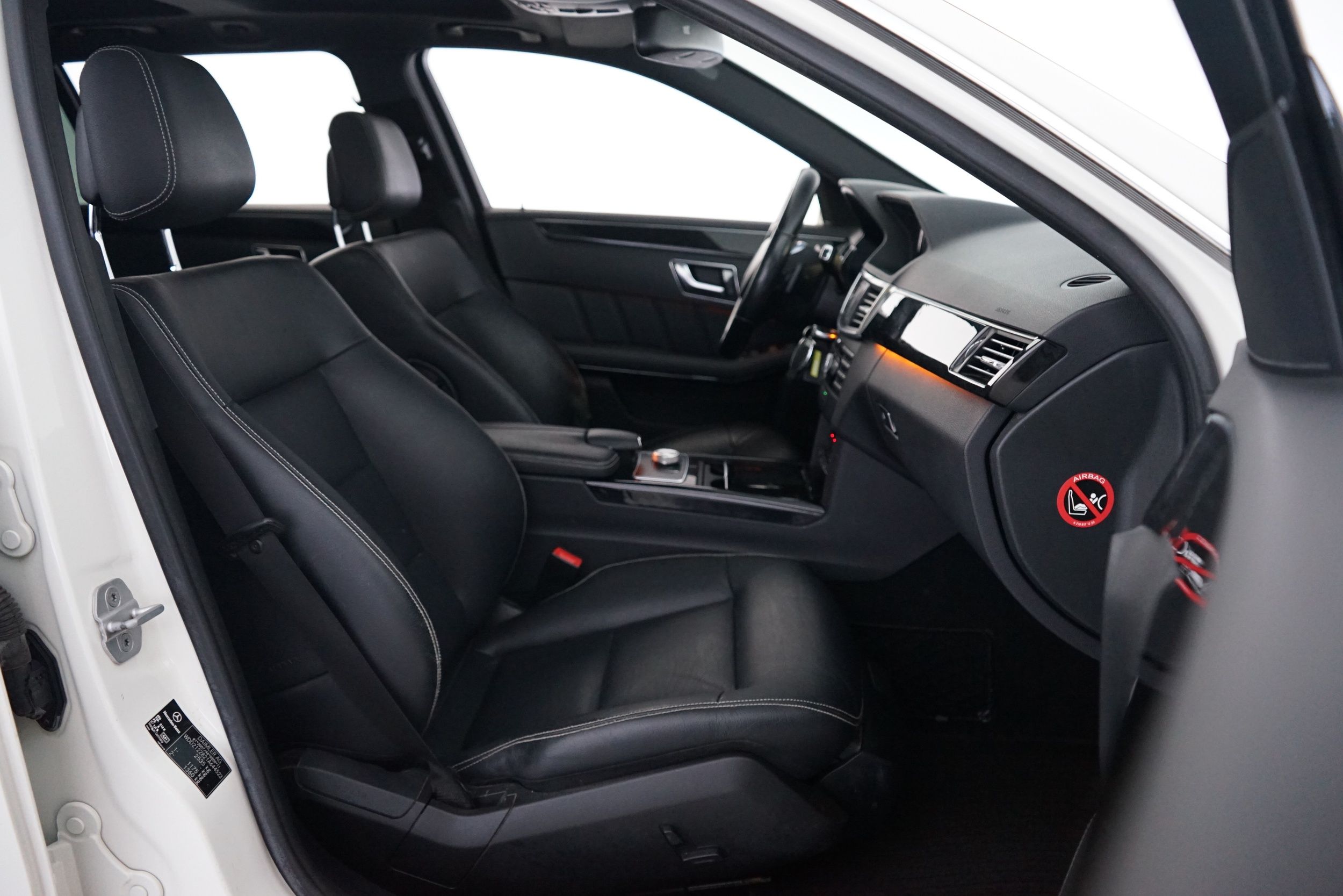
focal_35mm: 32
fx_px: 1194
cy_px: 448
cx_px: 672
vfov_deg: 41.1
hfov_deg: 58.7
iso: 4000
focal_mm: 32
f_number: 4
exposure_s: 1/15
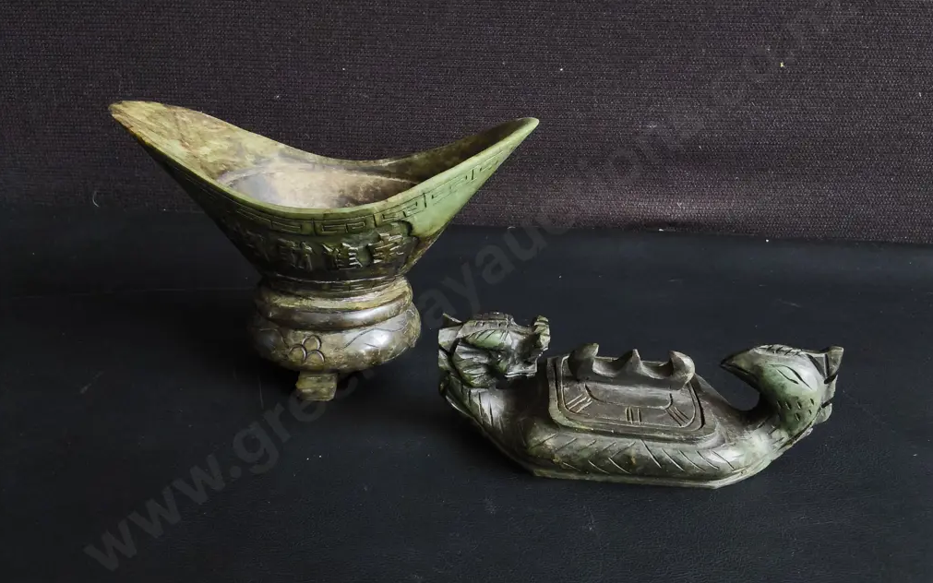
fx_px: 737
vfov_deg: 43.1
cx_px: 470
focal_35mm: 29
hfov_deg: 64.6
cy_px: 280
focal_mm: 2.87
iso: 200
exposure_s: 1/100
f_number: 2
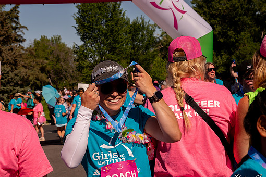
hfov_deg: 27.0
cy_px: 92
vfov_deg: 18.2
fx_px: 554
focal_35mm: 75
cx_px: 135
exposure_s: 1/1600
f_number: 11
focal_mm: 66
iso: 800
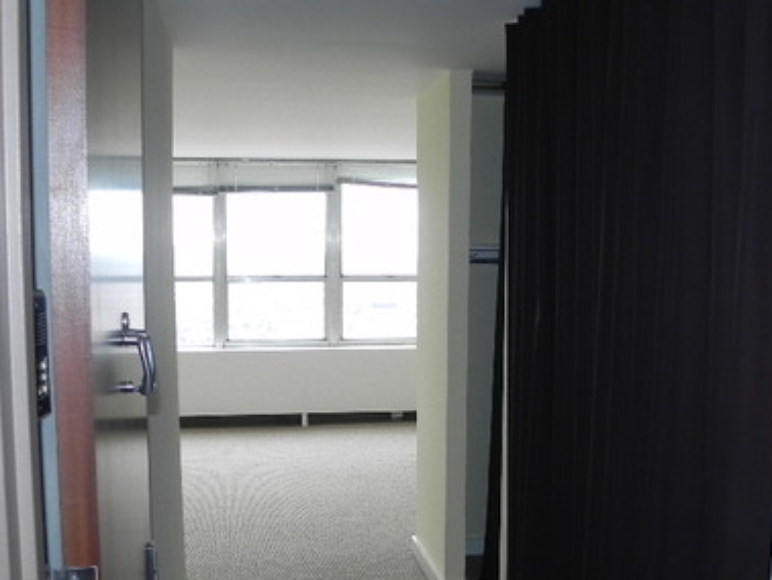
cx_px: 457
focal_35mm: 44
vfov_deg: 32.8
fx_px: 982
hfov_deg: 42.7
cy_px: 349
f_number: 2.8
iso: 160
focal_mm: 4.6
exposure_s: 1/55.2
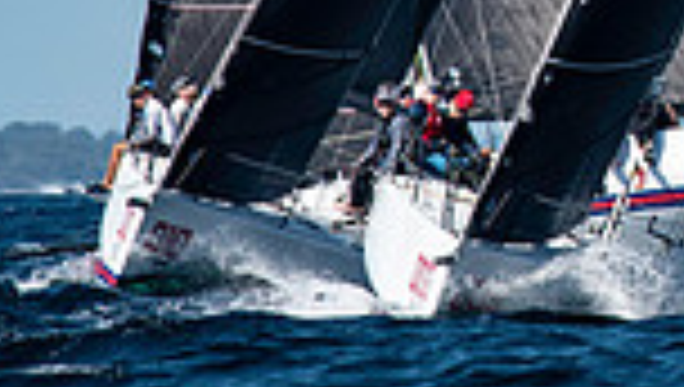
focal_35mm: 1796
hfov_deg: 1.2
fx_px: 32620
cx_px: 1238
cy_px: -439
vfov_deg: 0.7
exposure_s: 1/3200
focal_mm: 300
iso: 320
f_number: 5
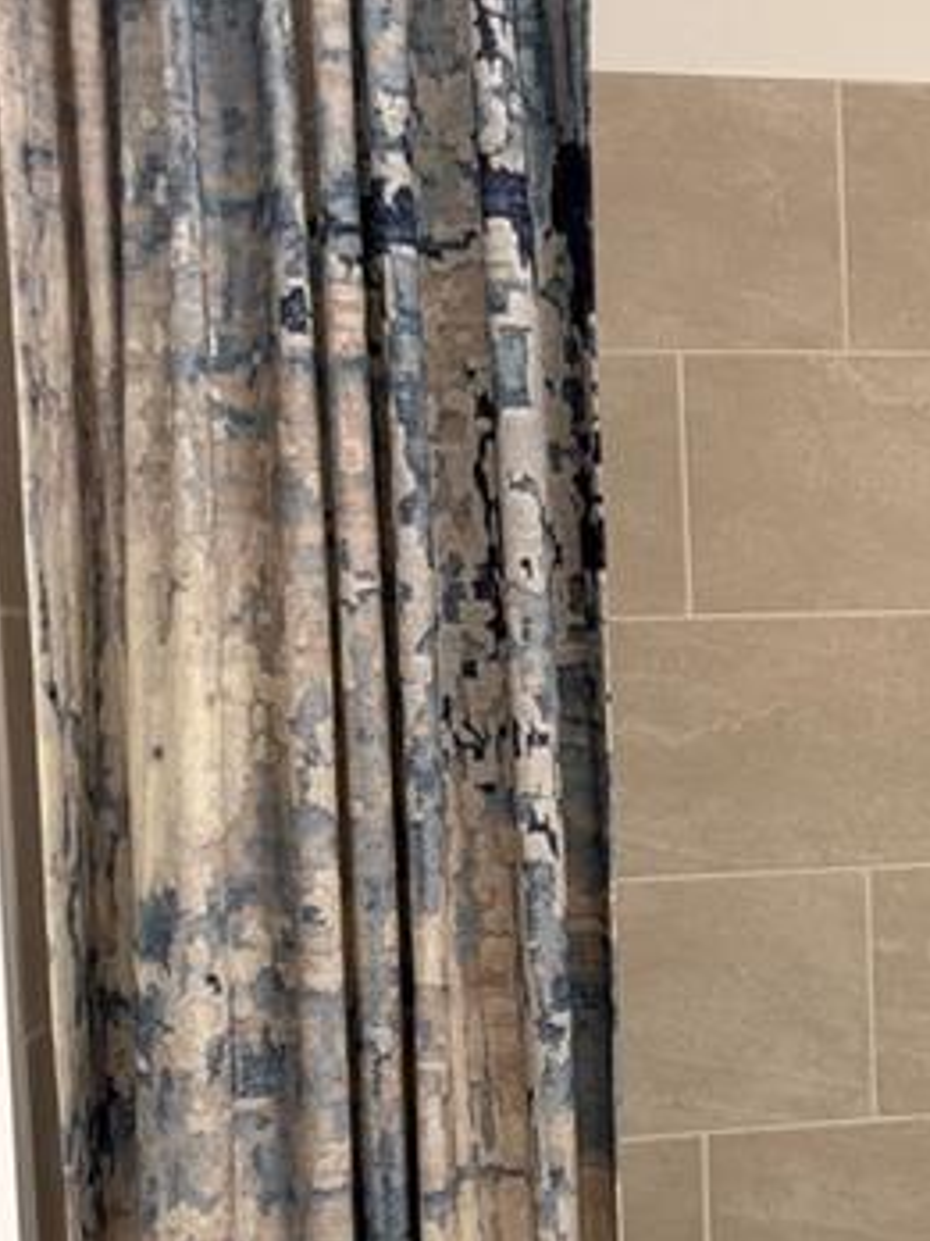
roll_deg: +1.4
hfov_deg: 25.7
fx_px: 1899
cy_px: 735
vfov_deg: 36.1
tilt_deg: -4.1
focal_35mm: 53
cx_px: 998
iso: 250
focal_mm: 6.76
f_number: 1.78
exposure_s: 1/60
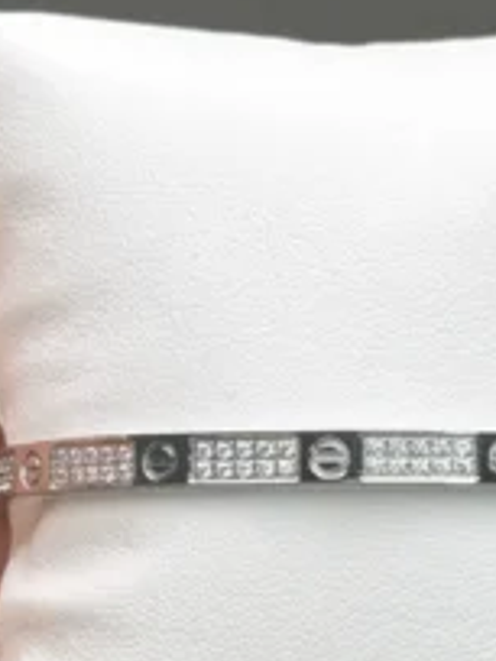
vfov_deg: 20.7
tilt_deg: -77.9
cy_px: 493
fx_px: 1796
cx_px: 360
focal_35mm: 94
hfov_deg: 15.7
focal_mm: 6.76
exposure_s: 1/987
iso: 80
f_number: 1.78
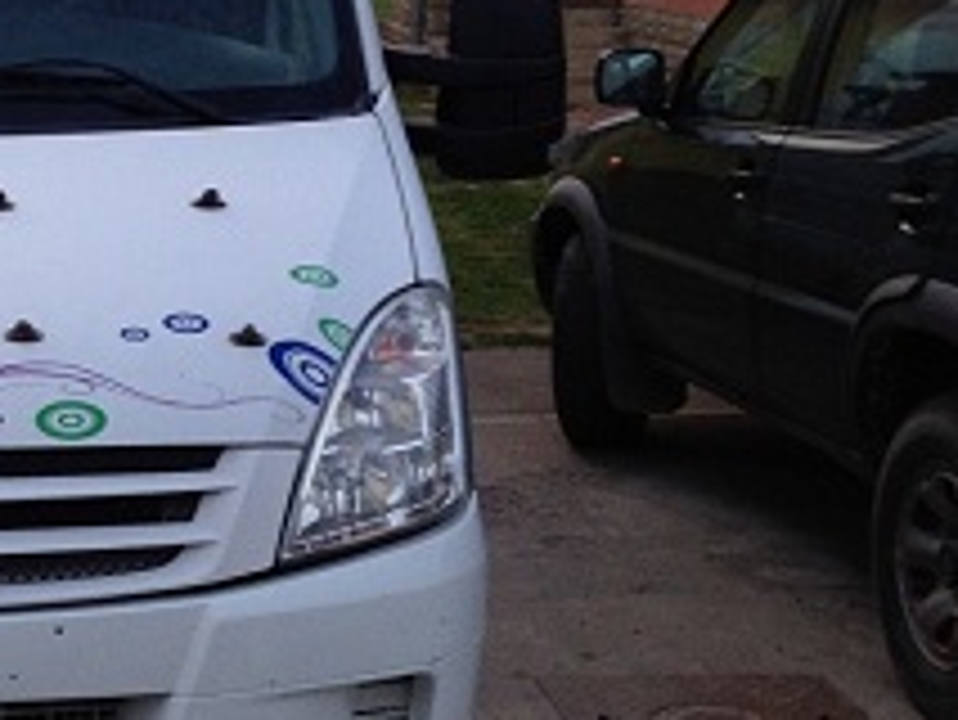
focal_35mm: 82
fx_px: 2271
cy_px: 268
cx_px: -144
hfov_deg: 22.3
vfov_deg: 18.0
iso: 80
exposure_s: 1/120
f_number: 2.4
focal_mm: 4.12
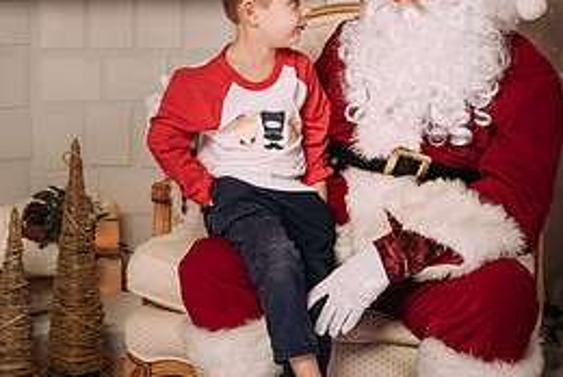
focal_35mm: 87
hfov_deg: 23.3
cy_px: 168
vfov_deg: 15.7
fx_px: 1362
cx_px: 226
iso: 100
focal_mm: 35
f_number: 6.3
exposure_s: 1/100
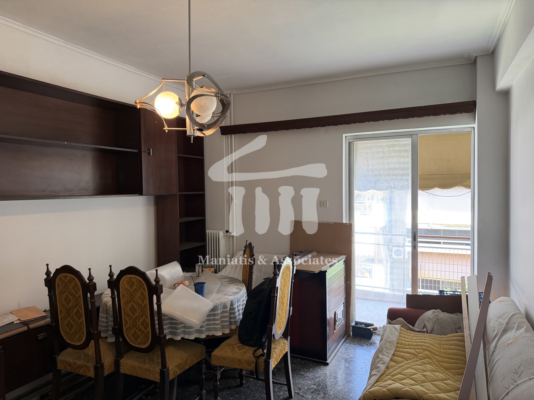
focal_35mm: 24
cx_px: 267
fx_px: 370
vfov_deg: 56.8
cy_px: 200
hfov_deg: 71.6
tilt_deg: -1.1
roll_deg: +0.8
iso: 200
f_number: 1.78
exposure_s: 1/112
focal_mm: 6.76
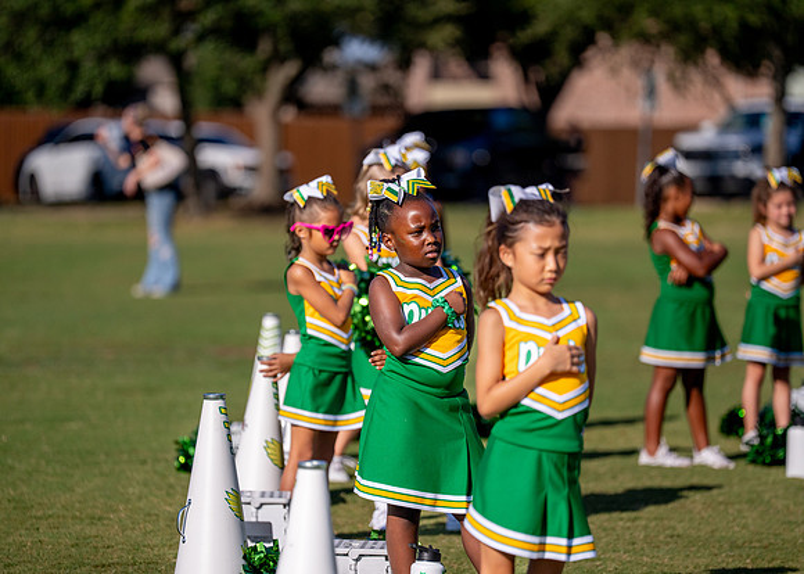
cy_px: 282
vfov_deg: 7.3
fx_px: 4510
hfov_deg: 10.2
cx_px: 402
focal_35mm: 198
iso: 320
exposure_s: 1/12800
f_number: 2.8
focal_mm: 180
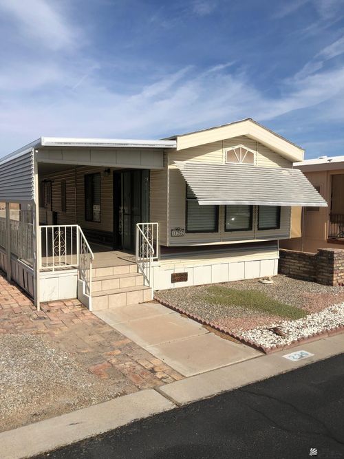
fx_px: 371
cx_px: 172
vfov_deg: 63.5
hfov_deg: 49.7
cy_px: 230
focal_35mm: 28
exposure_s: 1/4049
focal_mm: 4
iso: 20
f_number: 1.8
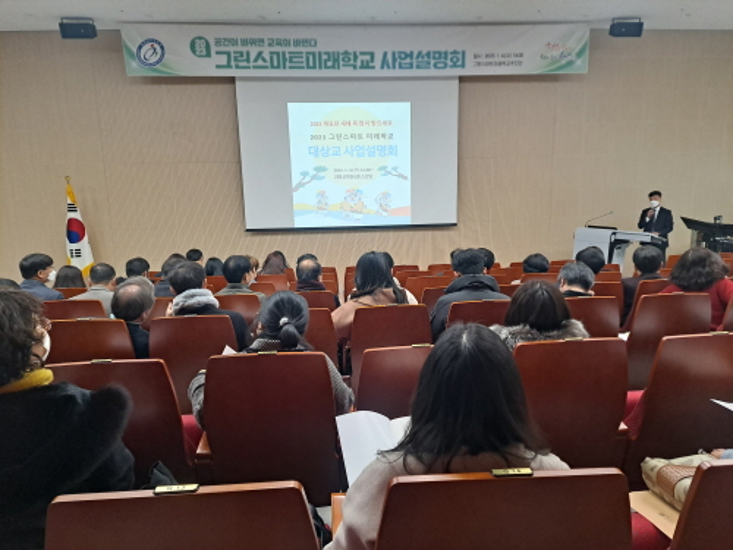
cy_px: 275
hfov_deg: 71.6
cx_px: 366
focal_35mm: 24
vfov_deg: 56.8
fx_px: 508
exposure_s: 1/60
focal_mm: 5.23
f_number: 1.8
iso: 160
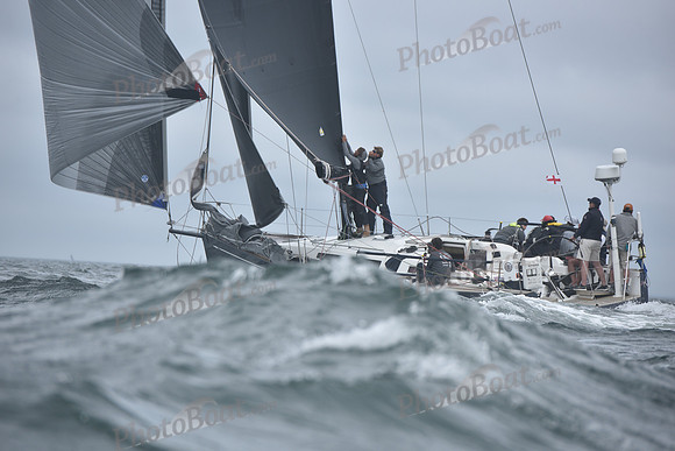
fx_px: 3751
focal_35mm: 200
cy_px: 226
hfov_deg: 10.3
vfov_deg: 6.9
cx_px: 338
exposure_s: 1/1250
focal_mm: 200
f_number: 5
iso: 200
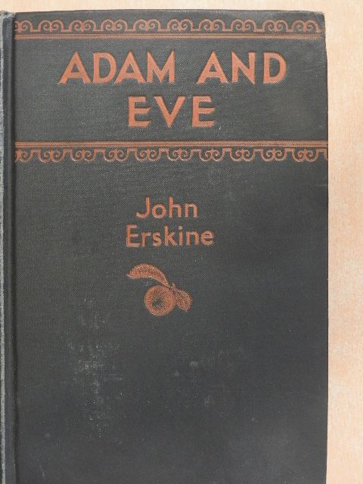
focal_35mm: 55
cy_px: 242
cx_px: 182
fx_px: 769
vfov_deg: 34.9
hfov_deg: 26.6
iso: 800
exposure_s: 1/8
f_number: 4
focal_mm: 9.9
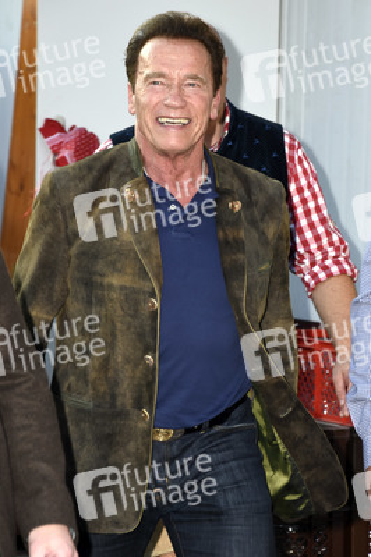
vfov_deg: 13.1
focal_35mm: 158
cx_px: 186
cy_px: 278
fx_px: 2439
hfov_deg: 8.7
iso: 250
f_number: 6.3
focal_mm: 105
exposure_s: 1/160
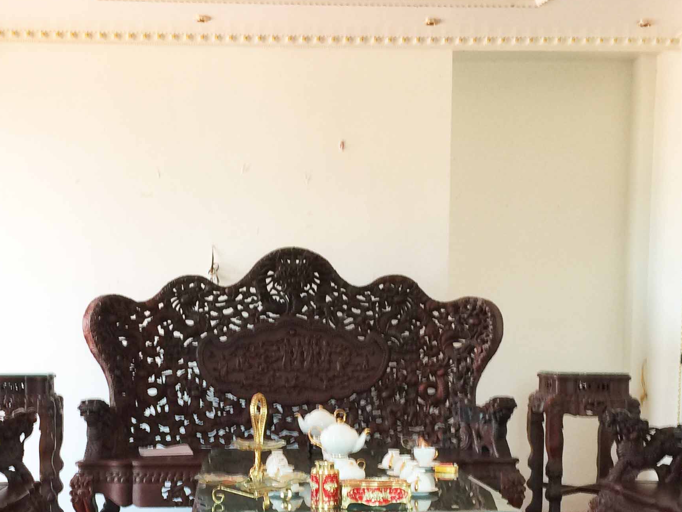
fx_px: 1084
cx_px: 275
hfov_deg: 34.8
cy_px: 423
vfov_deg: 26.0
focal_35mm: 55
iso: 40
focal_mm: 4.15
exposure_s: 1/33
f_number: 2.2
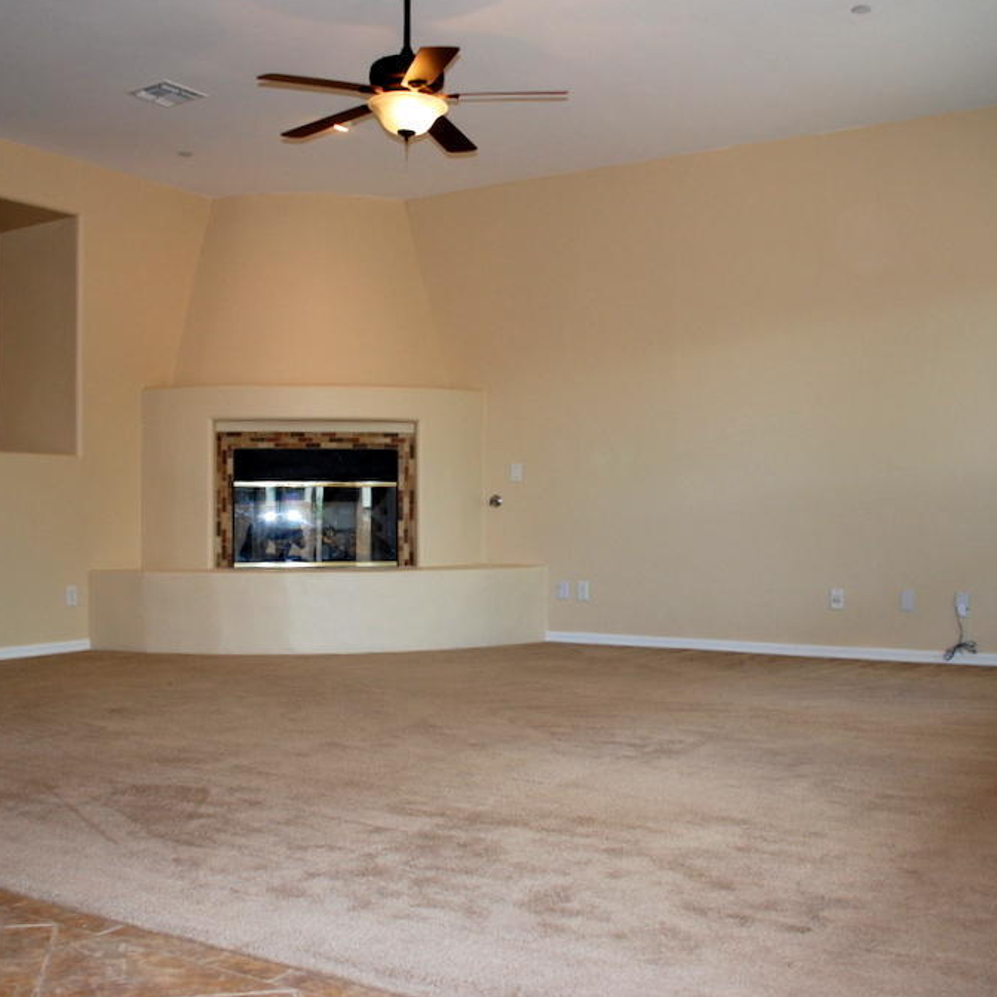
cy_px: 498
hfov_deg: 47.2
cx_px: 455
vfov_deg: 47.2
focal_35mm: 35
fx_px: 1140
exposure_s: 1/60
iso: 200
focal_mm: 18
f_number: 3.5
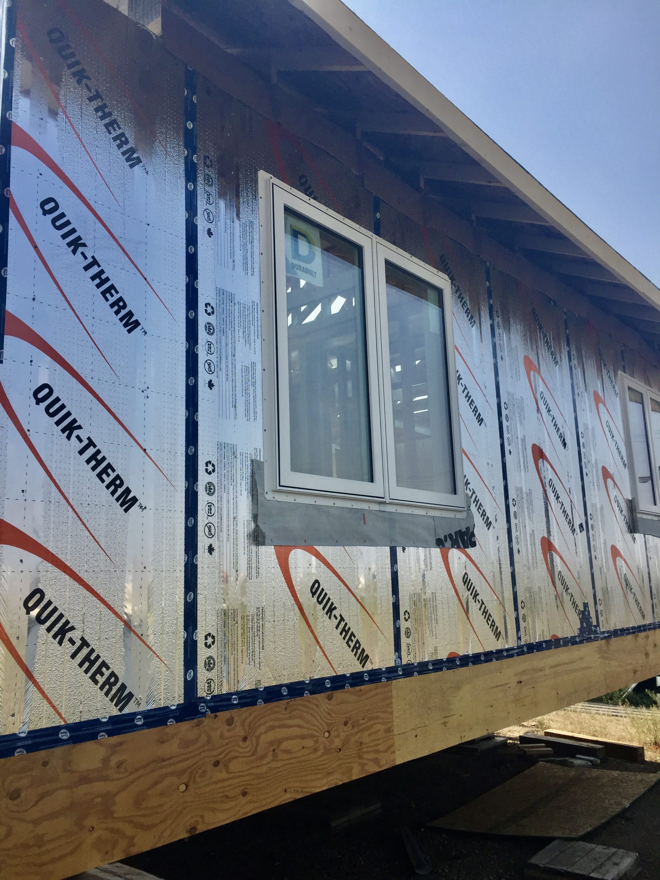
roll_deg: +2.4
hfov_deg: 48.2
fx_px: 737
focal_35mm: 29
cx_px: 330
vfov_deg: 61.7
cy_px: 440
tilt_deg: +13.5
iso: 32
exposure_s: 1/1883
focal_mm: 4.15
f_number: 2.2
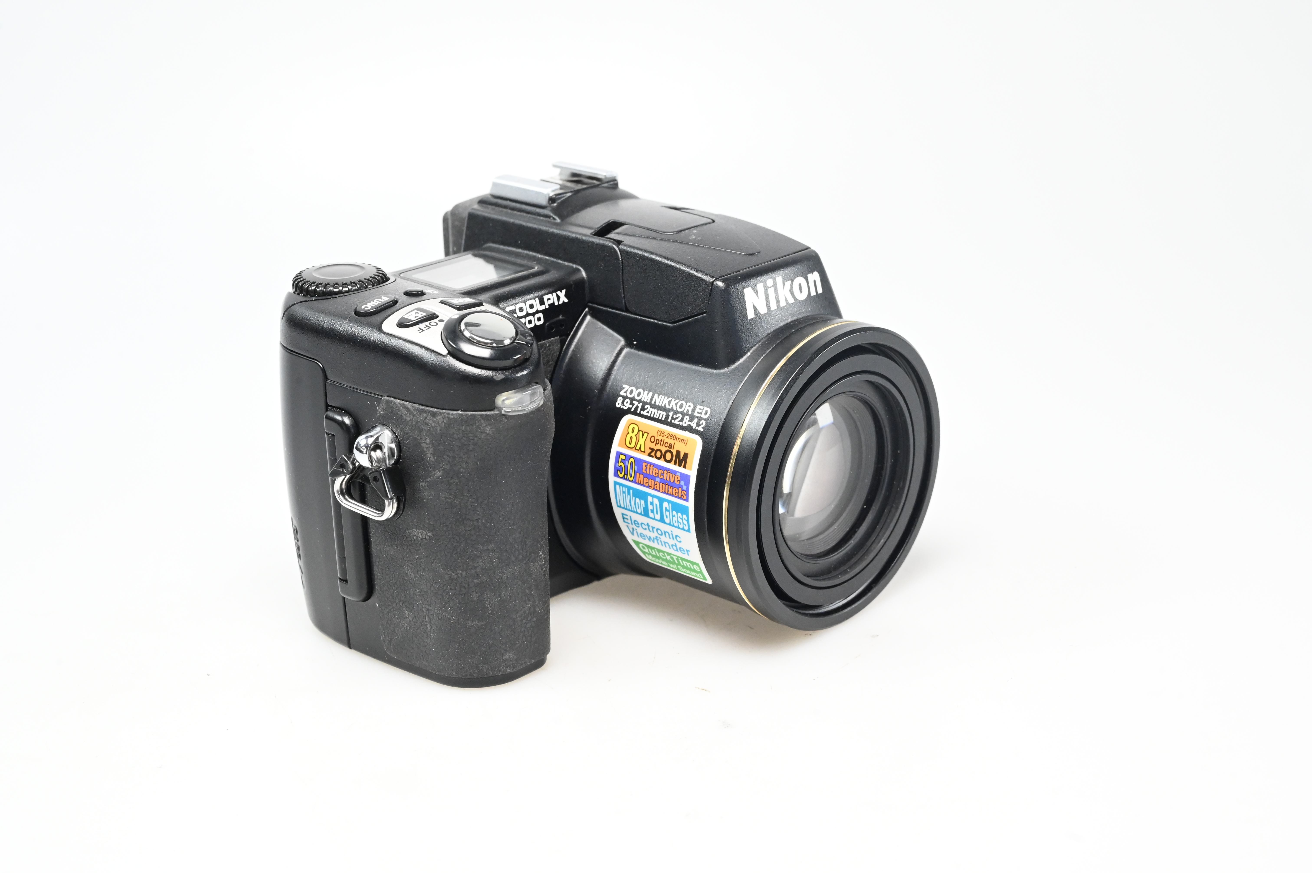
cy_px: 436
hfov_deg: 39.6
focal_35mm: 50
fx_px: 1821
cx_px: 656
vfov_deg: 27.0
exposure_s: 1/200
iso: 5000
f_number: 14
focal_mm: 50
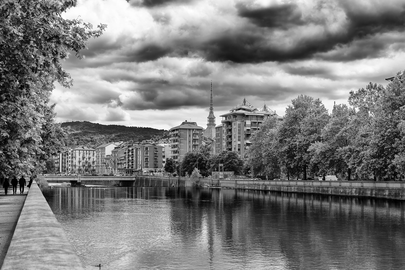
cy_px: 135
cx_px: 202
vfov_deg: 27.0
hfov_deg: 39.6
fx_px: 562
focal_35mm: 50
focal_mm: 50
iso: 100
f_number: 5.6
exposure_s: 1/400
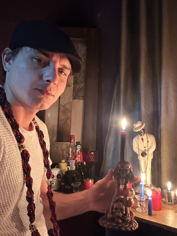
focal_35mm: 30
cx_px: 88
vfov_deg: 60.0
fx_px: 205
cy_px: 118
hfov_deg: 46.8
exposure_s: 1/15
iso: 800
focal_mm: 2.69
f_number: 1.9
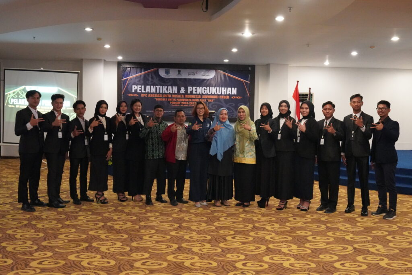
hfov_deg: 57.2
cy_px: 138
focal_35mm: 33
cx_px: 206
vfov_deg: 40.0
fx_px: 378
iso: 10000
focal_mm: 22
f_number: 4
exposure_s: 1/160
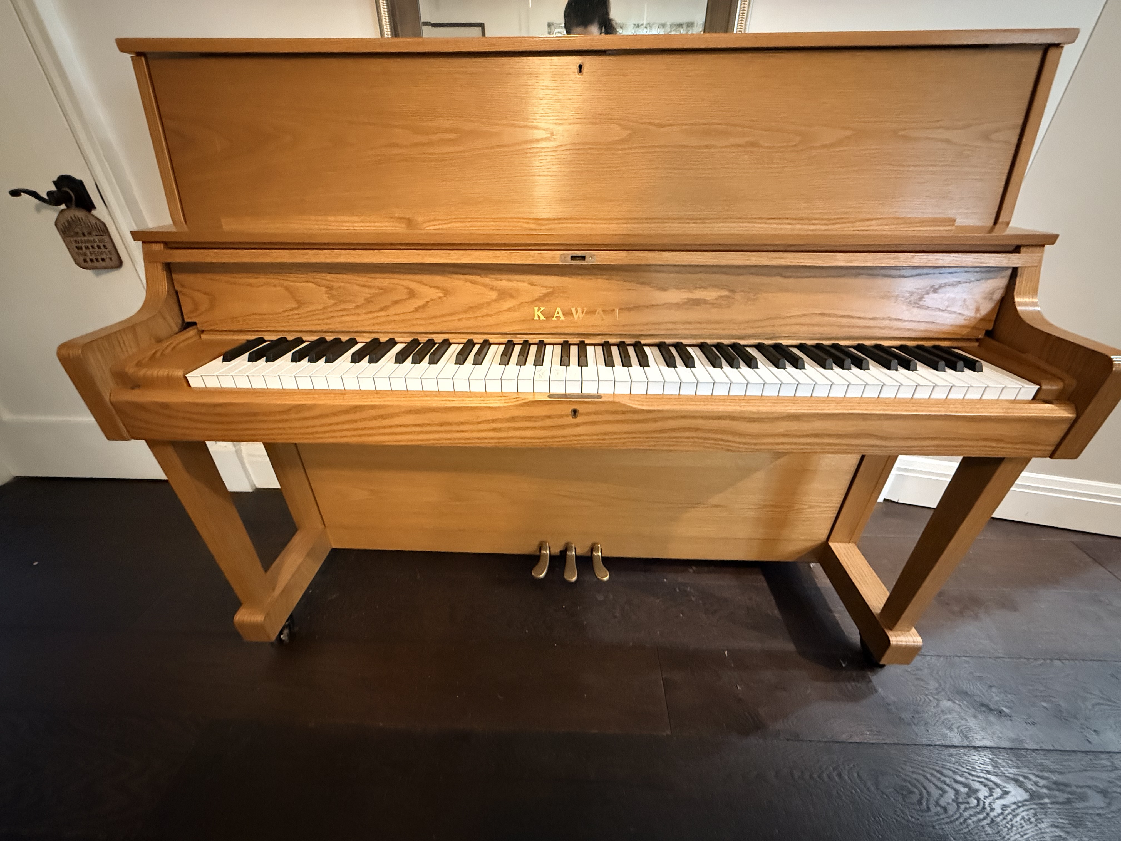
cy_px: 420
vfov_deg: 85.7
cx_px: 560
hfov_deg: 102.1
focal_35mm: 14
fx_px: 453
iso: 1250
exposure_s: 1/40
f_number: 2.2
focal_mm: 2.22
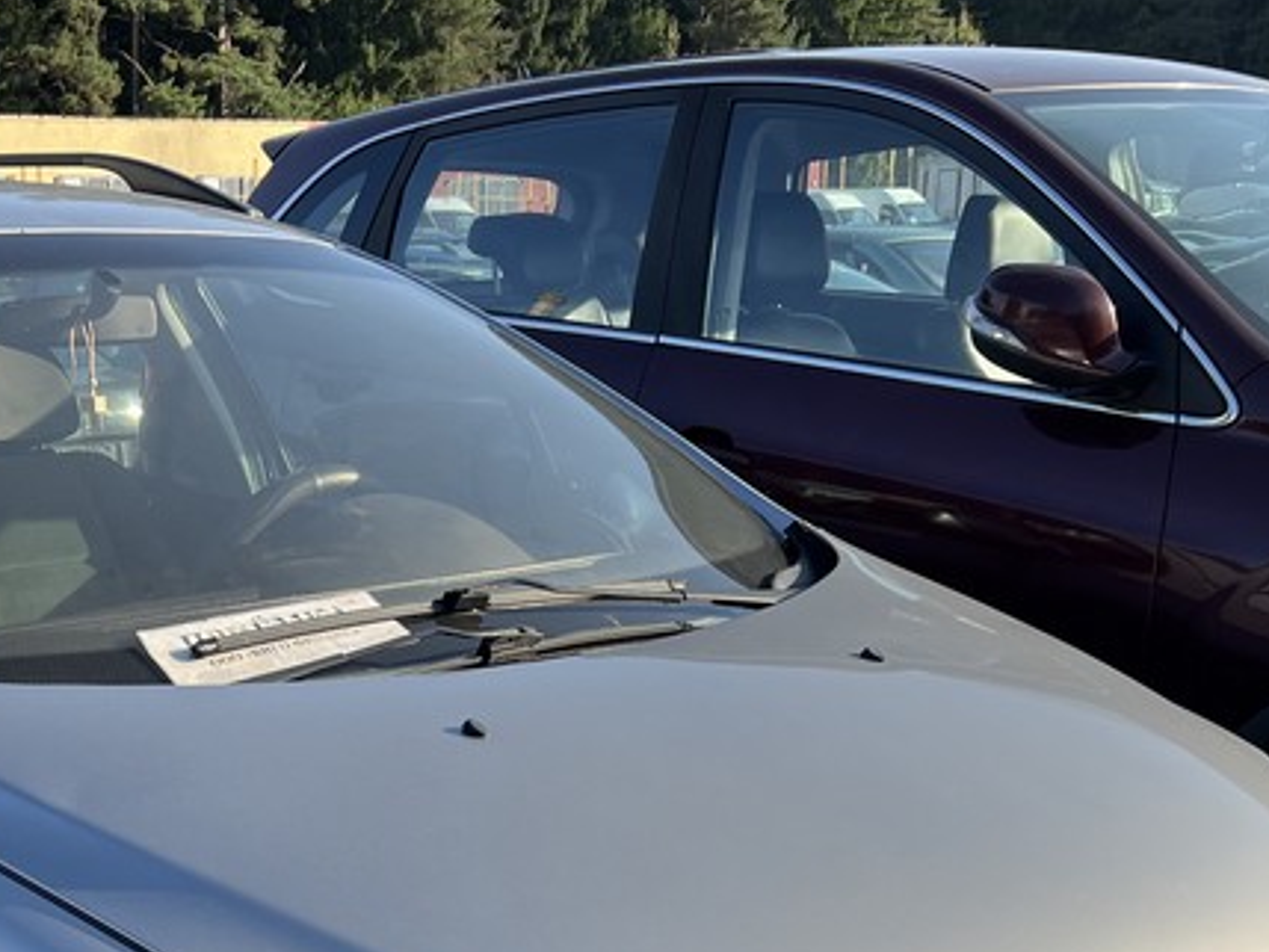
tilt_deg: -15.2
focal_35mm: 62
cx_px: 243
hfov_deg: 30.4
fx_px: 2274
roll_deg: +0.2
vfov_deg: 22.8
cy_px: 946
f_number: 1.5
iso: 50
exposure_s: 1/1511
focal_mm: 5.7
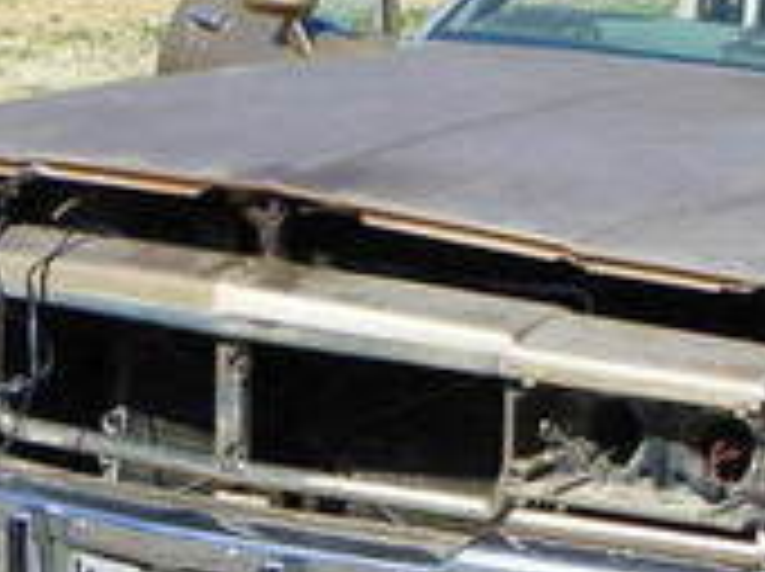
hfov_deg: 9.9
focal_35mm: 196
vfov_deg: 7.6
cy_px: 293
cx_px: 1004
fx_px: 4325
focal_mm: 9.2
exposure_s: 1/400
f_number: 4.5
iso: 64
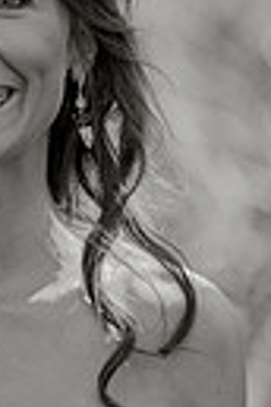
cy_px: 196
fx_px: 3353
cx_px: -102
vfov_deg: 6.9
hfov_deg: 4.6
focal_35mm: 297
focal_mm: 85
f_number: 2
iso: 200
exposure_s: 1/1000
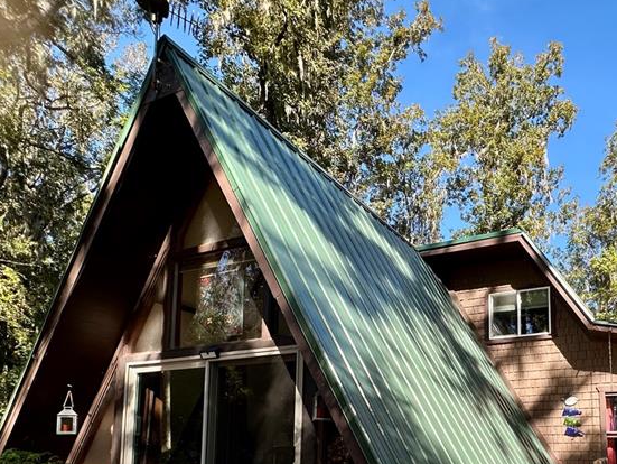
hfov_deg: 62.5
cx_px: 478
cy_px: 405
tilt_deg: +6.3
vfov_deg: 48.4
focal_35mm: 26
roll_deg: +0.0
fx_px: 464
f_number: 2.2
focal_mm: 2.22
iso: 40
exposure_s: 1/351
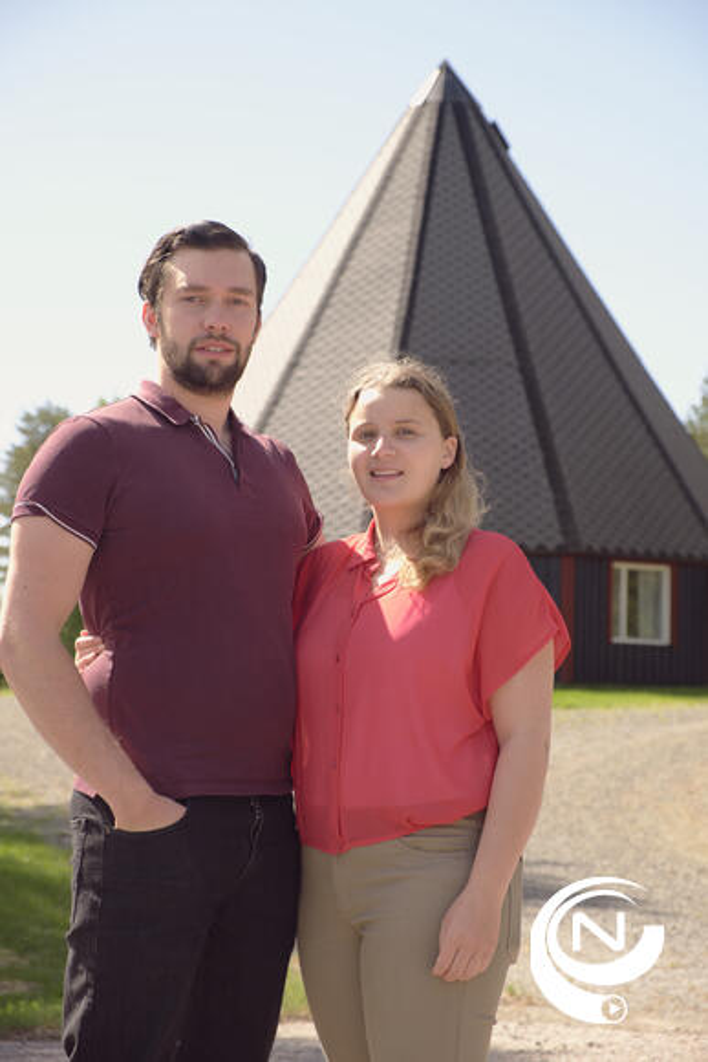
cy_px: 531
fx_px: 2447
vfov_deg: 24.5
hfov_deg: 16.5
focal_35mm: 83
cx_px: 354
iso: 200
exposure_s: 1/250
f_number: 5.6
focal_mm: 55
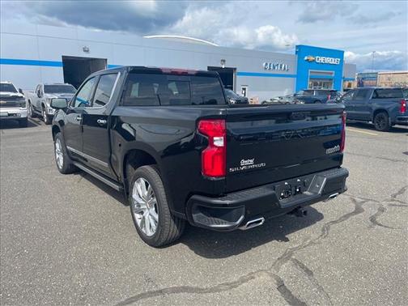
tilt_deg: -8.2
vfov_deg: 53.1
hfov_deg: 67.3
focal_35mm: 26
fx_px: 306
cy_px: 153
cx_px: 204
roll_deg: +0.6
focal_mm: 4.2
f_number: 1.6
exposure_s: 1/2092
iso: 32
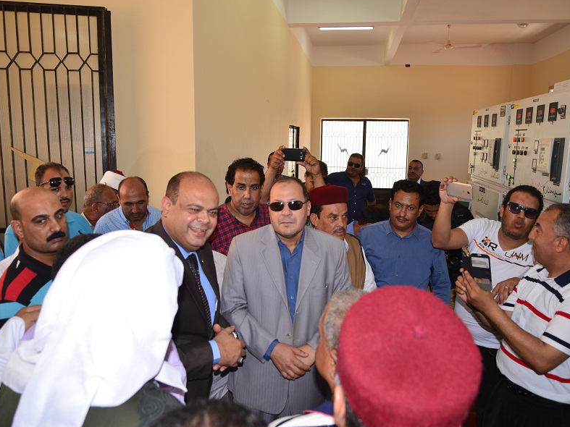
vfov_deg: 51.3
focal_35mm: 27
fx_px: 445
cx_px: 279
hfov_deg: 65.3
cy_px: 215
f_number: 5
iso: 450
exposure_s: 1/100
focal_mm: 24
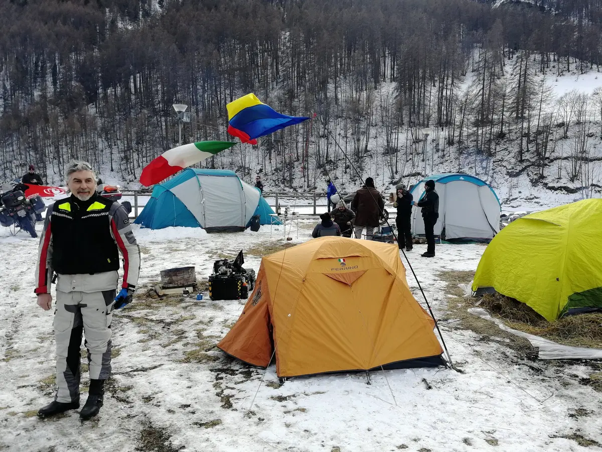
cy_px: 226
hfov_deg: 65.3
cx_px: 301
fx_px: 470
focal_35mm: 27
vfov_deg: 51.4
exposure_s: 1/351
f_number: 4
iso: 50
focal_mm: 3.95
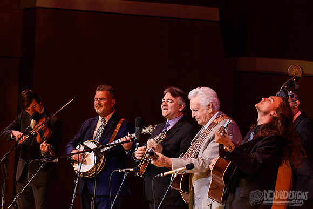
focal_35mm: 150
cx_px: 156
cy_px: 104
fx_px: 1304
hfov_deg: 13.7
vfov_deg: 9.2
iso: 2500
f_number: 5
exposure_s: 1/400
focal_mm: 150
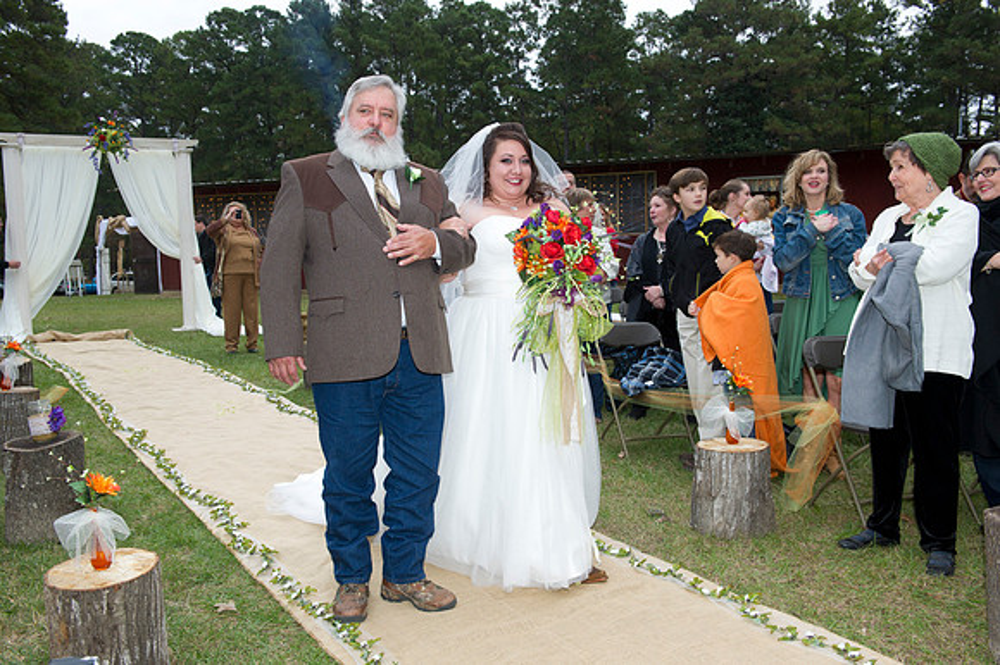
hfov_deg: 58.7
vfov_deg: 41.1
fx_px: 888
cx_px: 500
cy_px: 332
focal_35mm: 32
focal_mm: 32
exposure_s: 1/160
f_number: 8
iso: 800
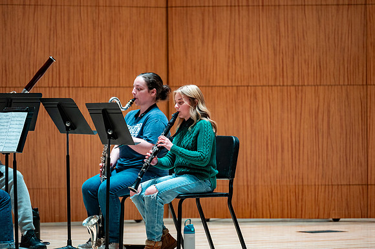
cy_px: 118
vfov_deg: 6.3
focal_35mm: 218
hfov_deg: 9.4
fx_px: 2275
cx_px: 177
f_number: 2.8
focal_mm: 200
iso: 1000
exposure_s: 1/160
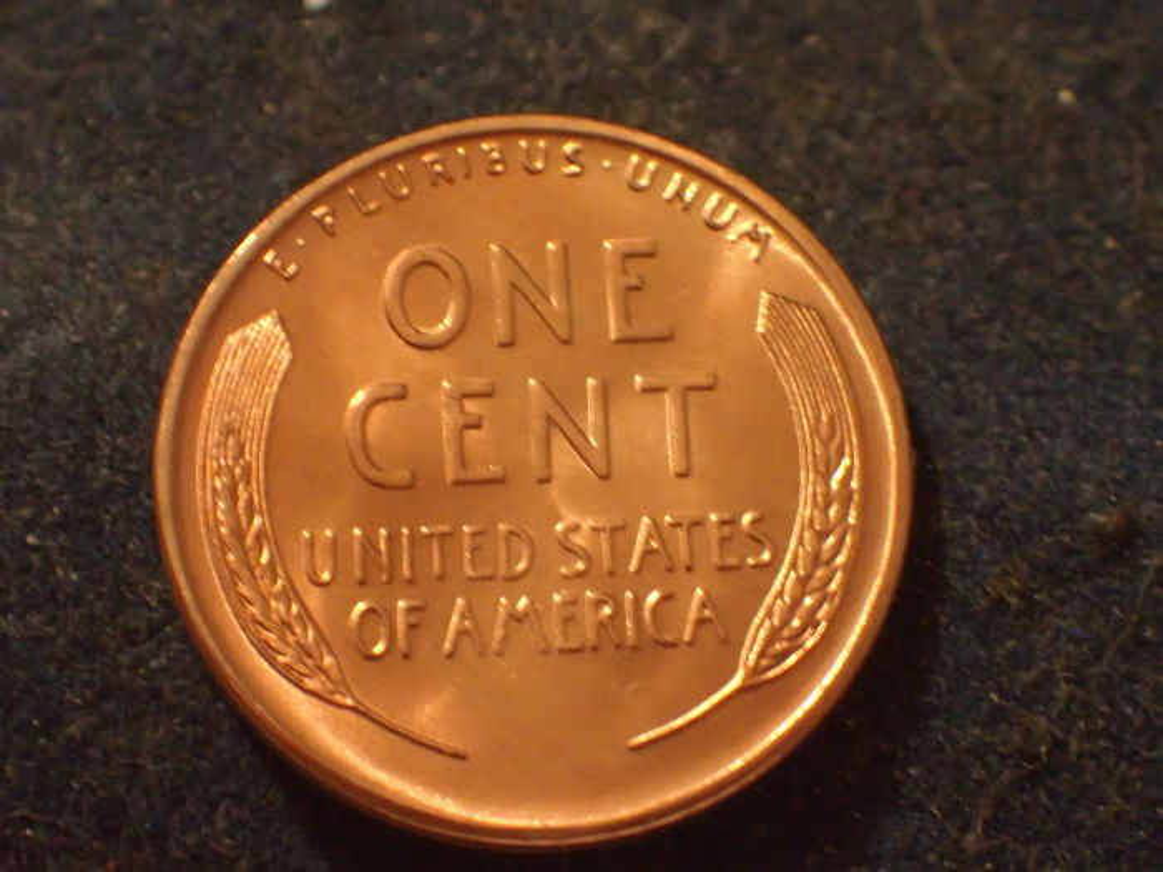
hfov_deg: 19.6
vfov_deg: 14.8
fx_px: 3360
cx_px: 582
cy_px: 436
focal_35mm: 100
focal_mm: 18
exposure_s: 1/15
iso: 1600
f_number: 4.9
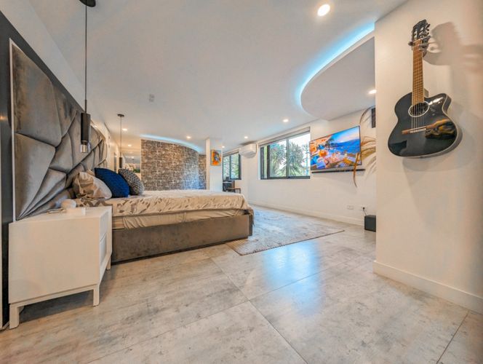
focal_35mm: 12
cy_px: 182
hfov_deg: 110.5
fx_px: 168
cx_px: 242
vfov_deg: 94.6
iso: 41
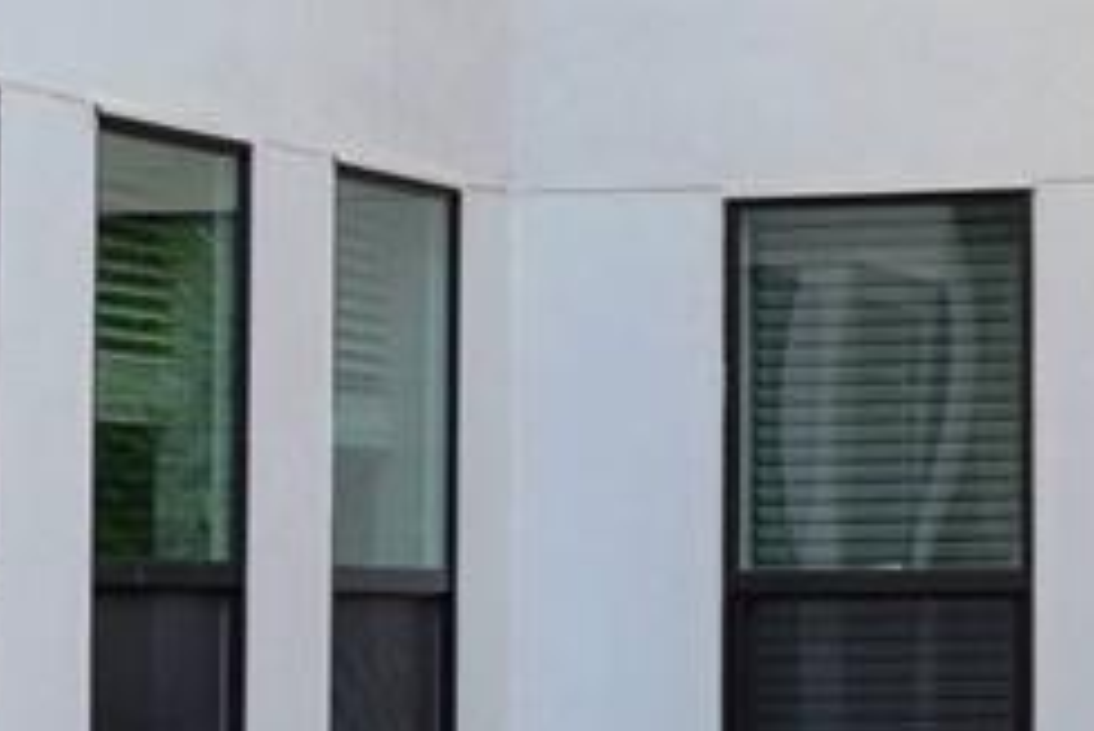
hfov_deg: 11.6
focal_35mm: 176
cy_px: 157
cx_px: 1081
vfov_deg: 7.8
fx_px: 5351
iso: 200
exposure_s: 1/125
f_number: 5.6
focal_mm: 28
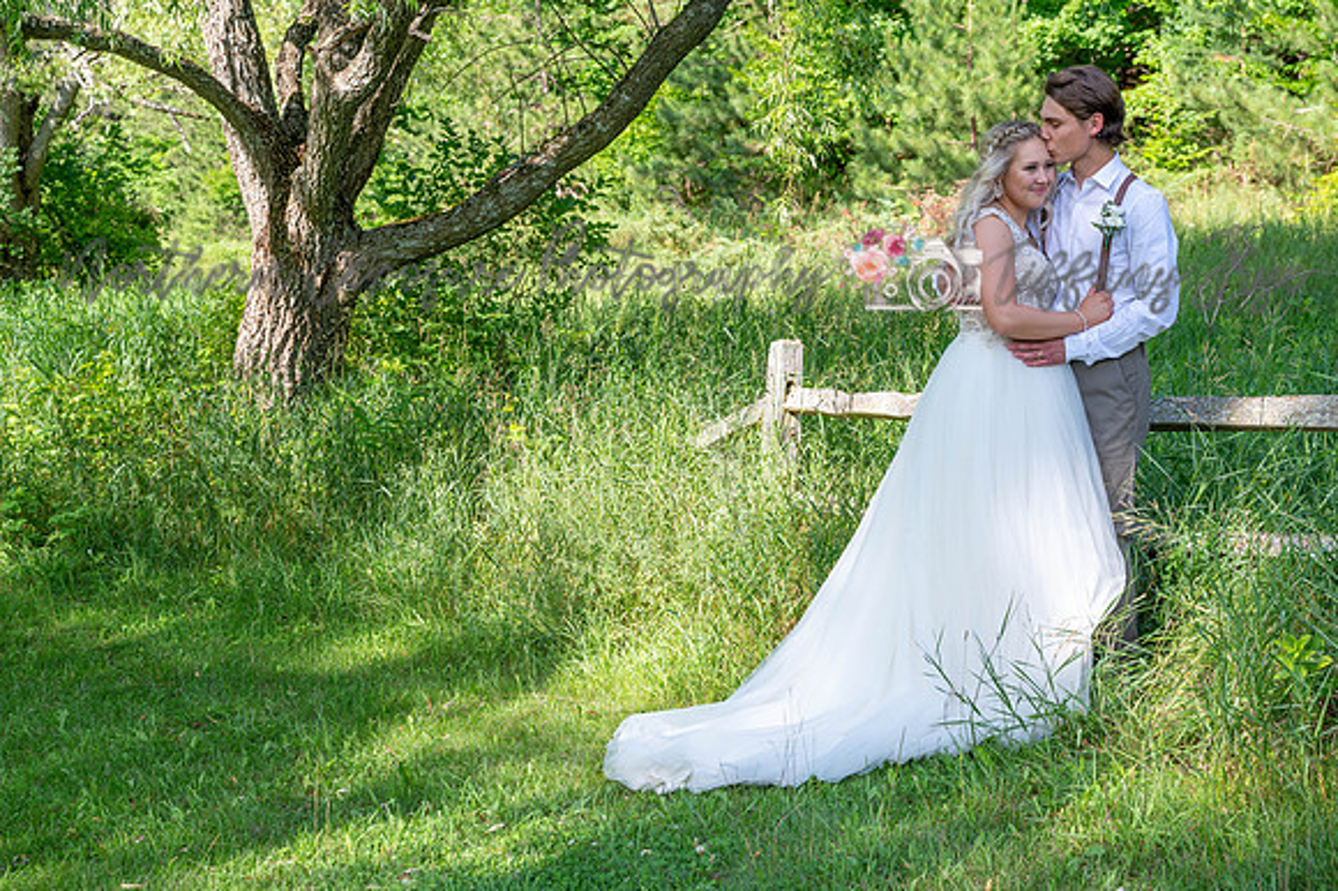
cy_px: 446
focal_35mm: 56
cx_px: 669
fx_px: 2080
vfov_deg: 24.2
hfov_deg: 35.7
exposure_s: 1/250
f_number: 5.6
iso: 200
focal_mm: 56
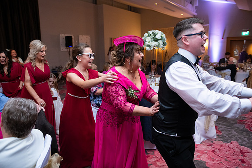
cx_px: 126
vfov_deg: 48.0
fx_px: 189
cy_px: 84
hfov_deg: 67.4
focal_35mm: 27
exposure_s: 1/160
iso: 1250
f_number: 3.5
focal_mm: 27
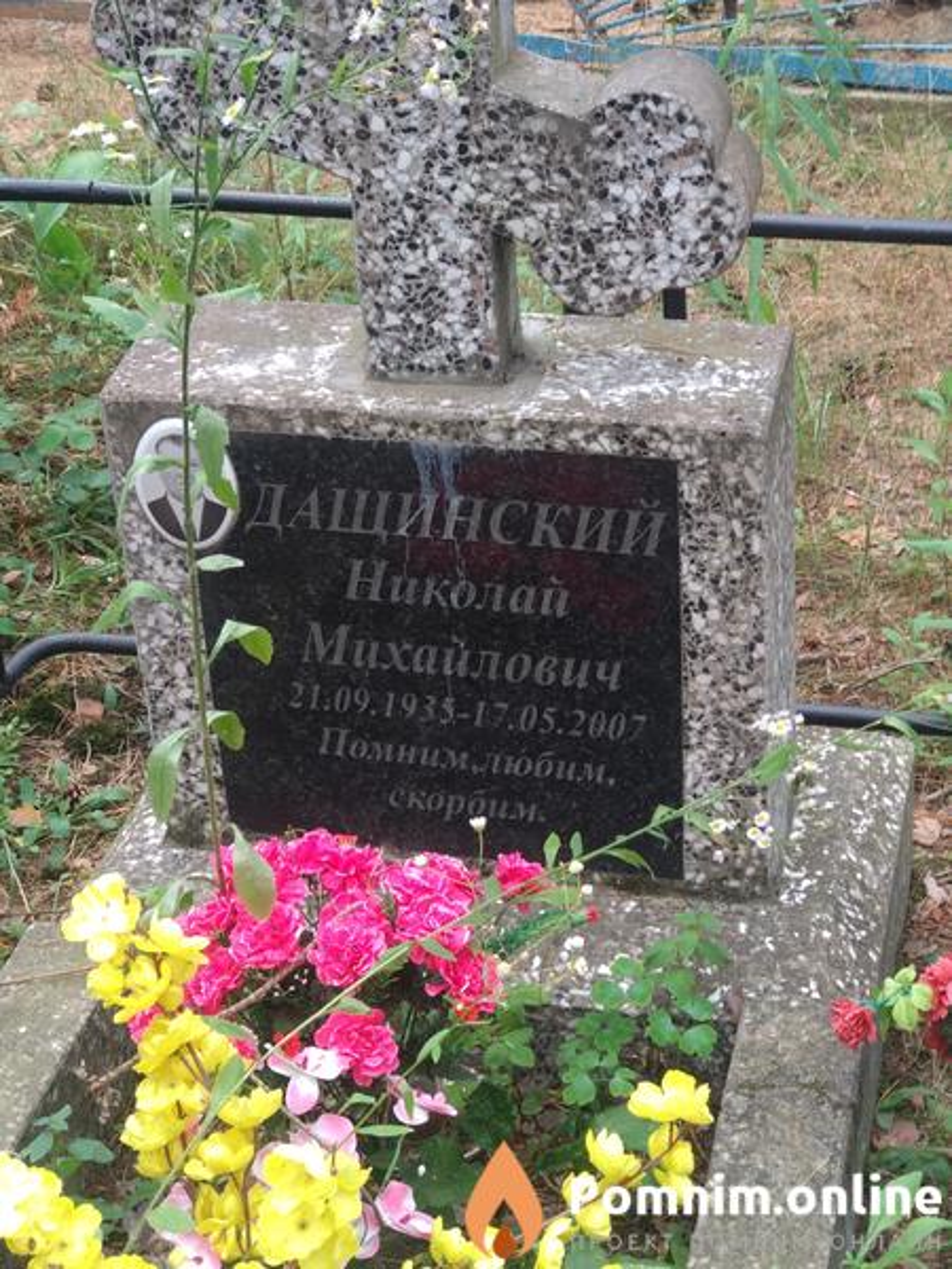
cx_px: 476
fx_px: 1907
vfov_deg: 36.8
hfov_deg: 28.0
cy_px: 634
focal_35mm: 52
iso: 200
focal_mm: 5.99
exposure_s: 1/60
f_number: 2.6
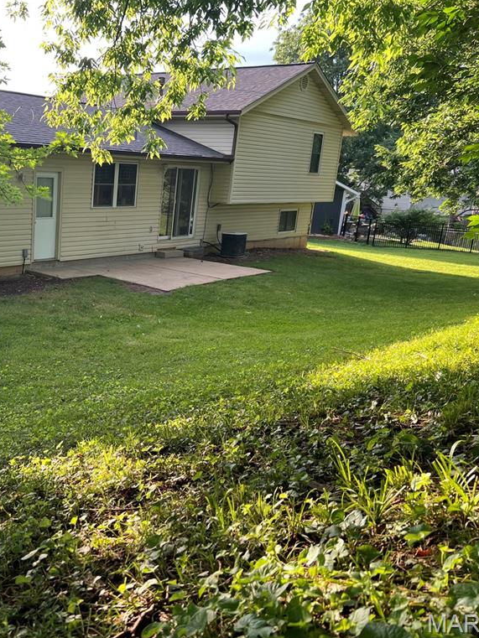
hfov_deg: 38.8
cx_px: 82
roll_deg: -2.8
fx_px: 646
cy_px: 319
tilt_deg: -13.7
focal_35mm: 35
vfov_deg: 52.6
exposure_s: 1/184
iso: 40
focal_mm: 5.7
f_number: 1.5
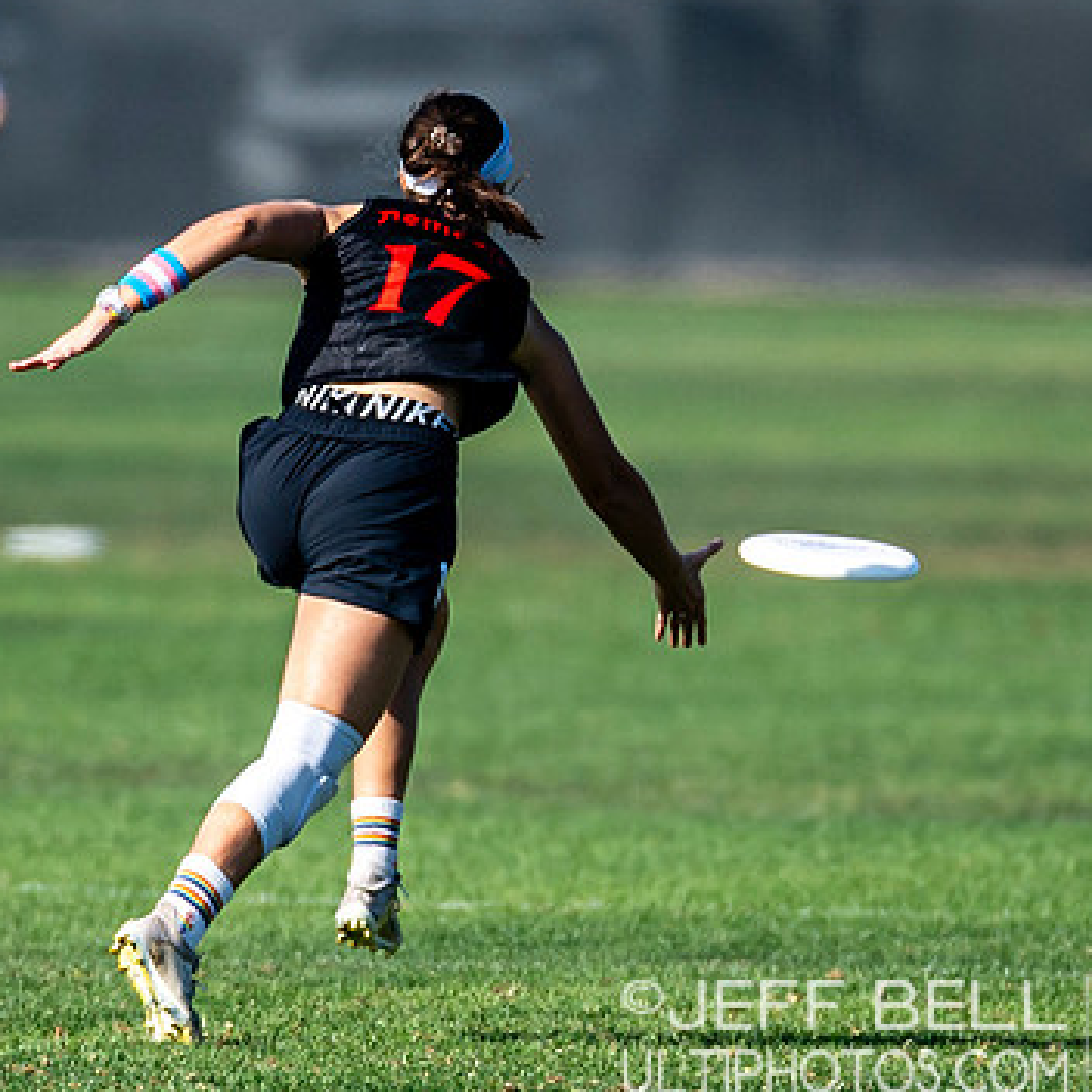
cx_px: 511
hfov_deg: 1.5
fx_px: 42900
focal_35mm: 1202
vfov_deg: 1.5
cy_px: 533
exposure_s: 1/2500
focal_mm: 300
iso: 160
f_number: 3.2
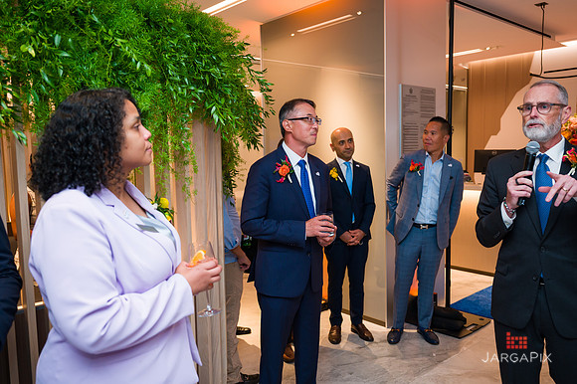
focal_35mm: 29
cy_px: 192
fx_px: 471
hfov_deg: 63.0
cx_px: 288
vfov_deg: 44.4
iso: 800
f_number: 3.2
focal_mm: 29
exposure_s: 1/160
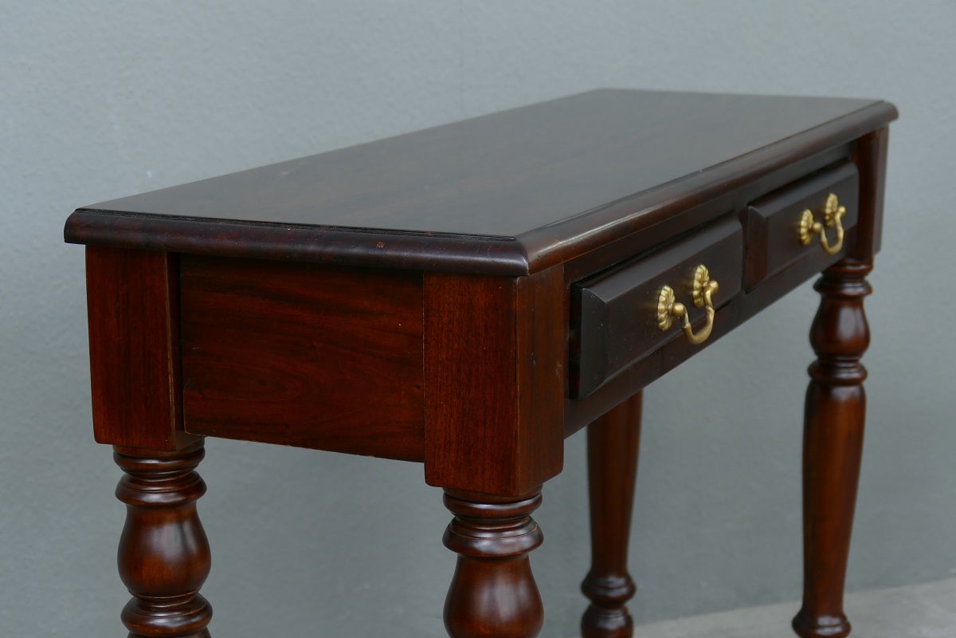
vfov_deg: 17.9
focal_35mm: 76
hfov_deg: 26.7
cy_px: 319
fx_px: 2018
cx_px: 478
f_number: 3.7
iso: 125
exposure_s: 1/3.2
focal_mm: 27.88
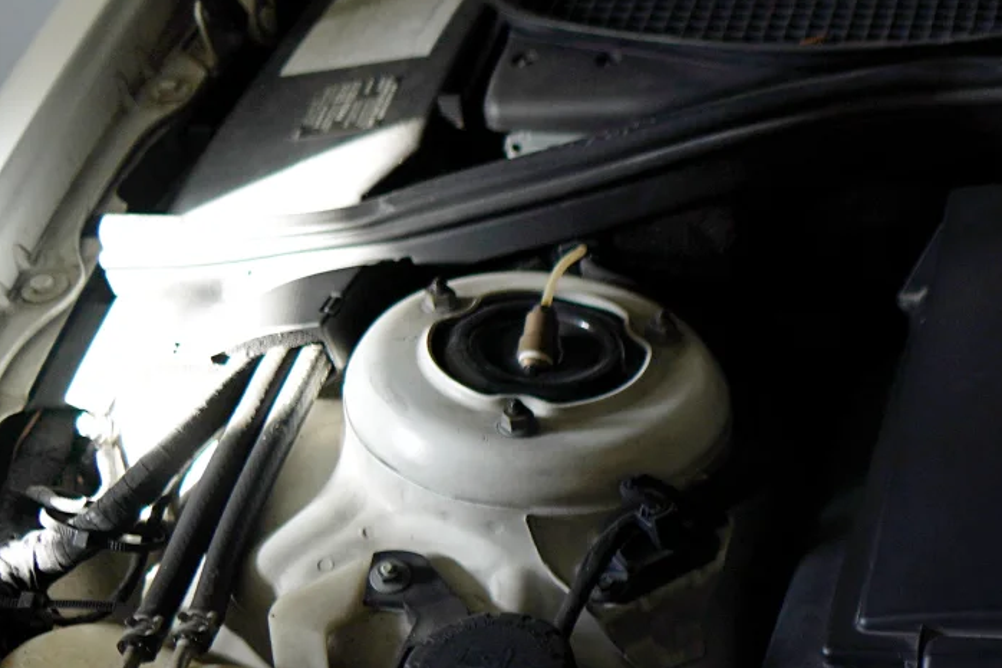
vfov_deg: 19.5
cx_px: 1368
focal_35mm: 66
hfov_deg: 25.4
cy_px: 784
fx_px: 1836
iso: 100
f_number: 1.4
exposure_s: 1/160
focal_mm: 16
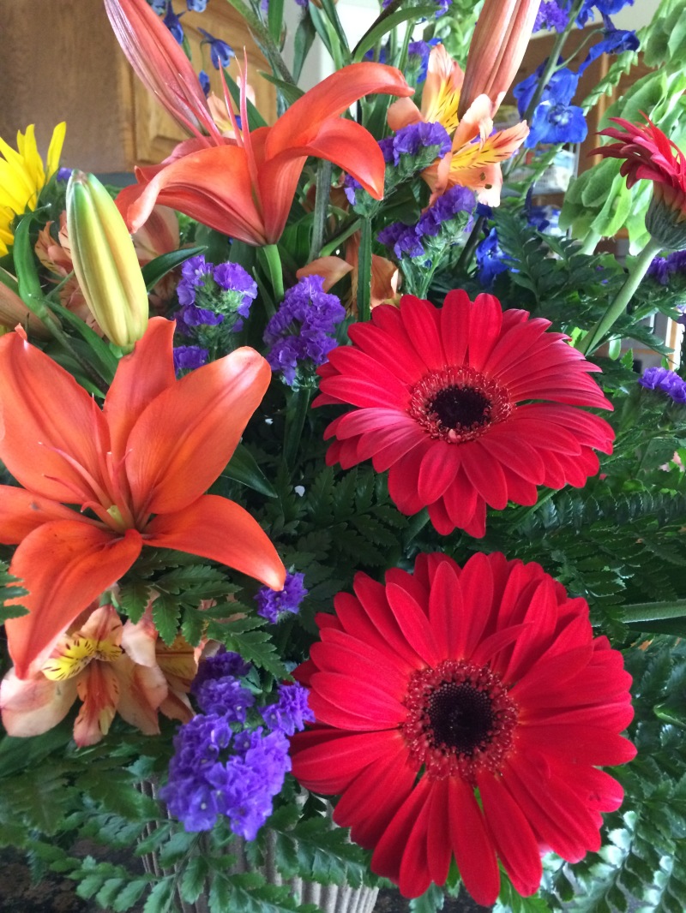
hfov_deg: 48.2
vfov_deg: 61.6
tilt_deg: -14.2
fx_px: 766
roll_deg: +2.0
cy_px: 456
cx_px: 343
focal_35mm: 29
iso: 320
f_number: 2.2
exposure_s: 1/15
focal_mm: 4.15
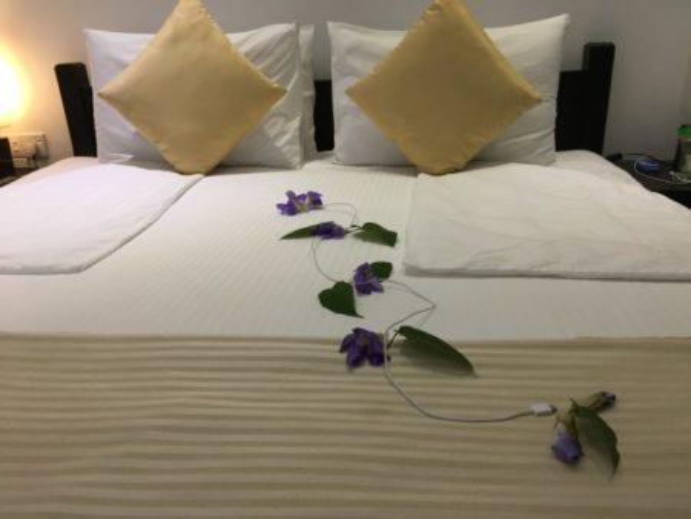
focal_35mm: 29
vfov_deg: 48.3
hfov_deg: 61.6
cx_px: 346
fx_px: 579
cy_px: 260
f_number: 2.2
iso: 125
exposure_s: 1/33
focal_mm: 4.15
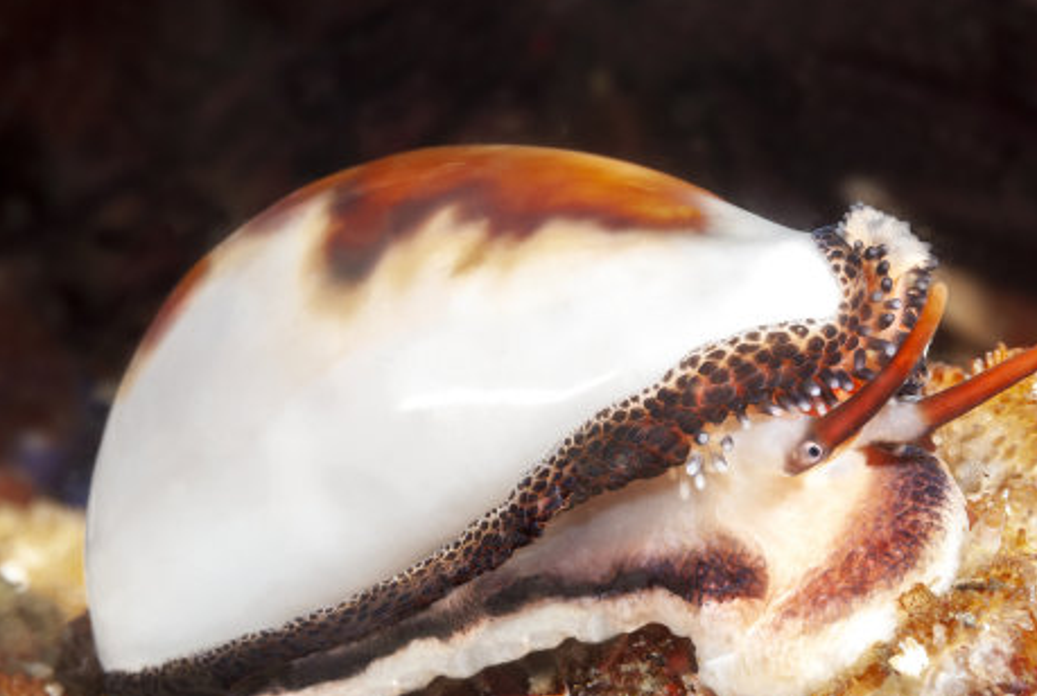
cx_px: 615
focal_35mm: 120
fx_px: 3463
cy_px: 434
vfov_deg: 11.5
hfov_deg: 17.0
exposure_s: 1/200
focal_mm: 60
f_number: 25
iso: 100
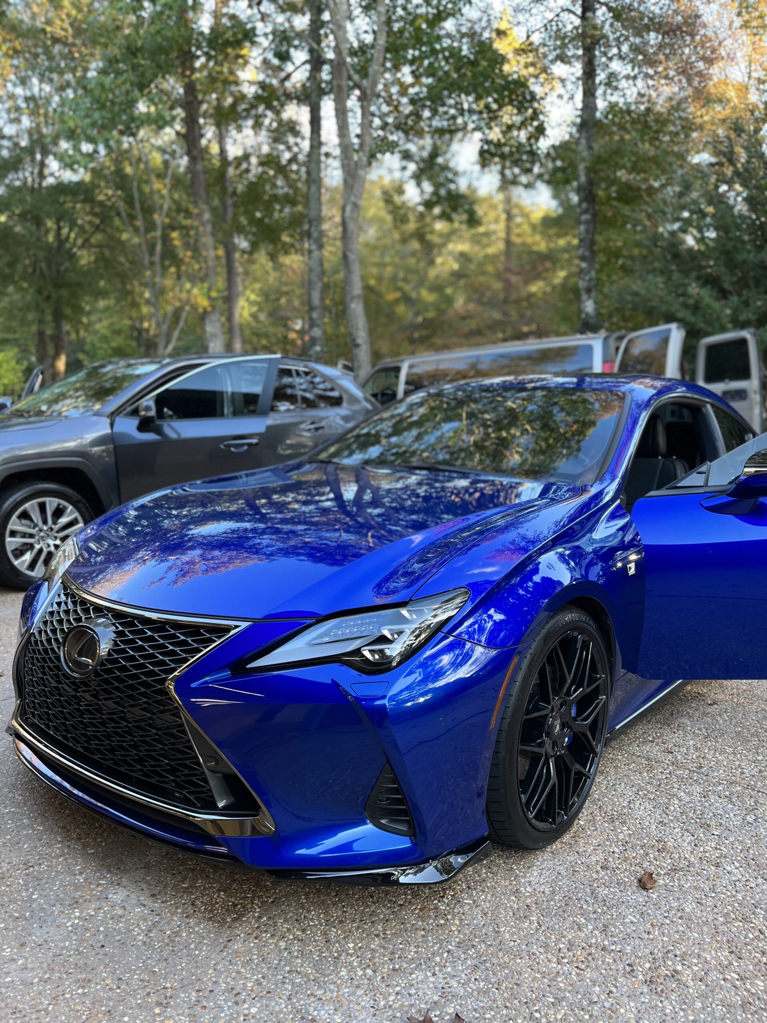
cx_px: 384
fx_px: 768
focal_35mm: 26
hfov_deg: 53.1
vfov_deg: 67.3
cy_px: 512
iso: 80
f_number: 1.6
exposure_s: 1/120
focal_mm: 5.1
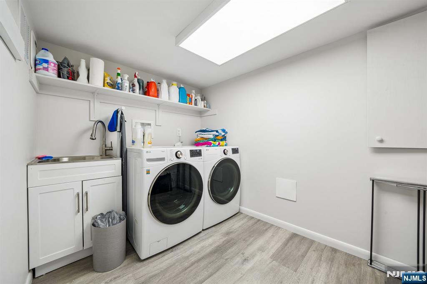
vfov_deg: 90.0
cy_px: 142
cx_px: 214
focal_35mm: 12
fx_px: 142
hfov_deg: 112.6
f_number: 10
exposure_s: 1/4
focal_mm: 12
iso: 100
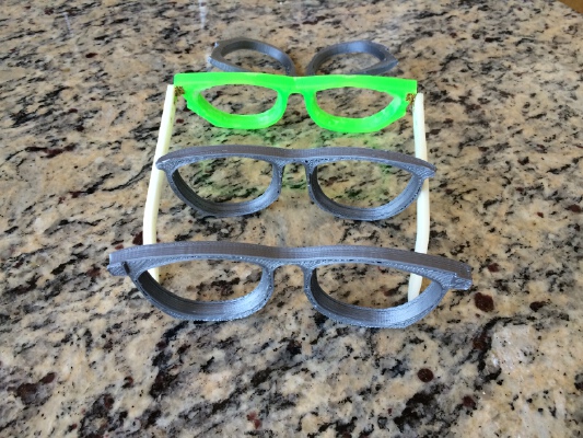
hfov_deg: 61.6
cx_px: 292
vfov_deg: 48.2
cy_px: 219
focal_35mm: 29
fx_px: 489
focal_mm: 4.15
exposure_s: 1/40
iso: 40
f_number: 2.2
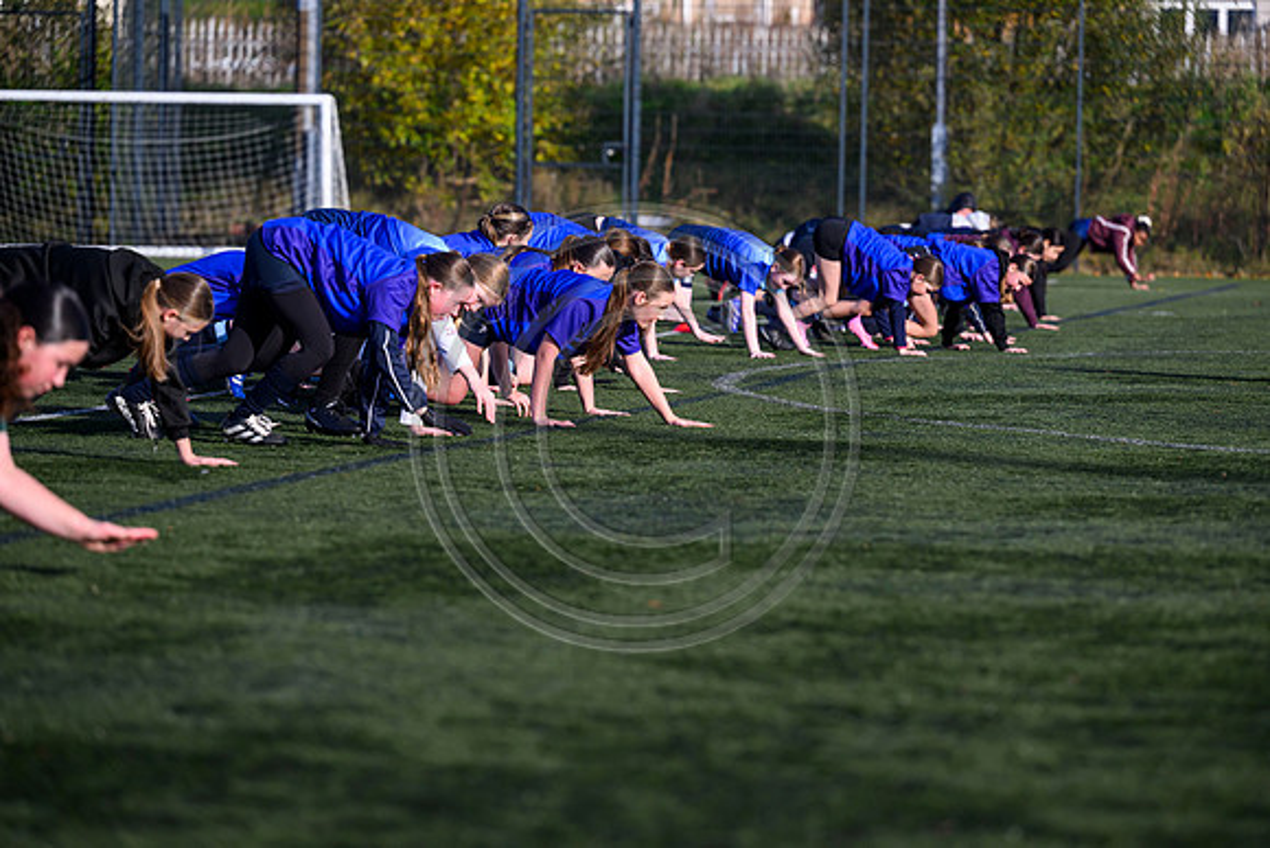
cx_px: 635
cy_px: 424
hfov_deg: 14.2
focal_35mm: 145
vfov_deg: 9.5
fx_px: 5116
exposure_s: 1/3200
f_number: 3.5
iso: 500
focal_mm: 145
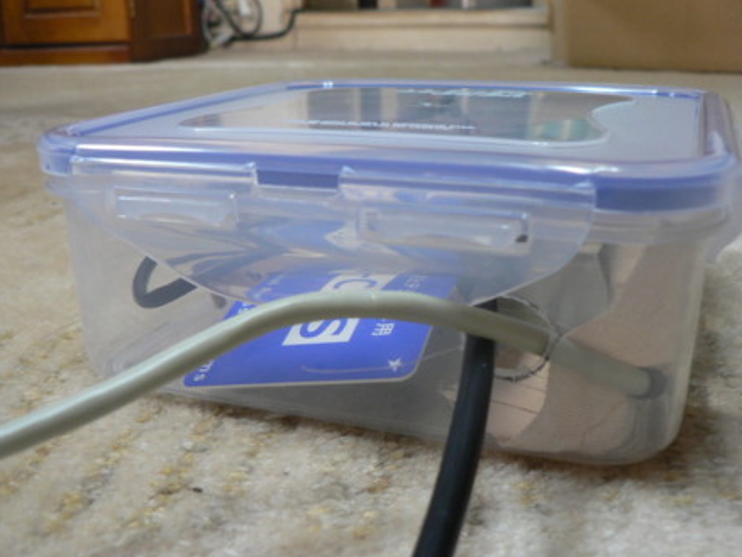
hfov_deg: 50.1
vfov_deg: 38.7
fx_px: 794
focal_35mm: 37
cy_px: 284
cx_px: 363
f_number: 2.8
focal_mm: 6
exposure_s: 1/10
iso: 200
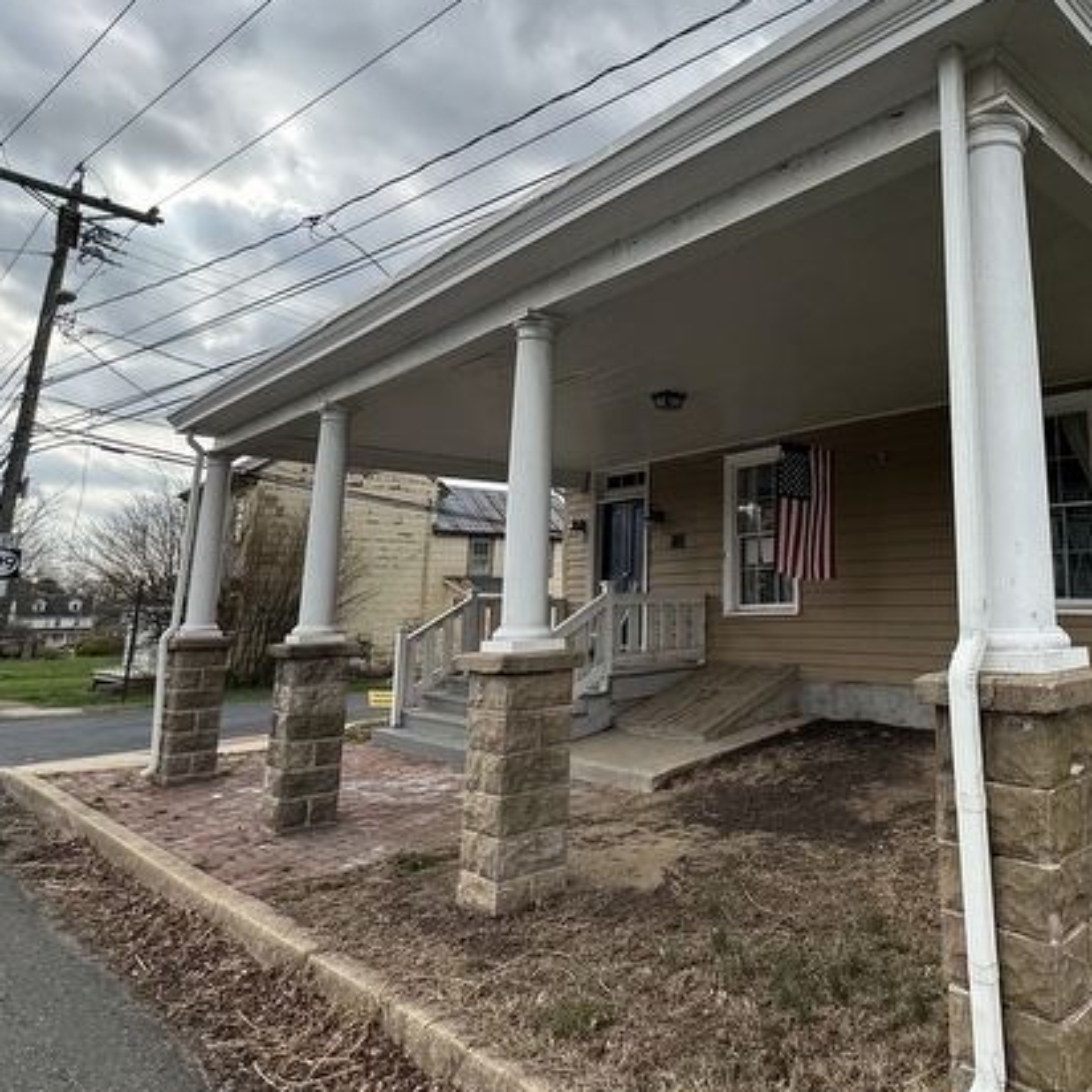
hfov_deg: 60.7
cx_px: 846
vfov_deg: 64.5
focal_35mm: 24
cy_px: 440
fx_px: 857
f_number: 2.2
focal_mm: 2.22
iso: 40
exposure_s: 1/647
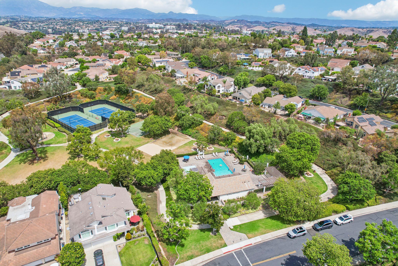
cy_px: 133
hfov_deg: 78.6
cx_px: 199
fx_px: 243
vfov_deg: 57.2
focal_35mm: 22
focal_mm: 8.4
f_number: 2.8
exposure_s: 1/2500
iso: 130
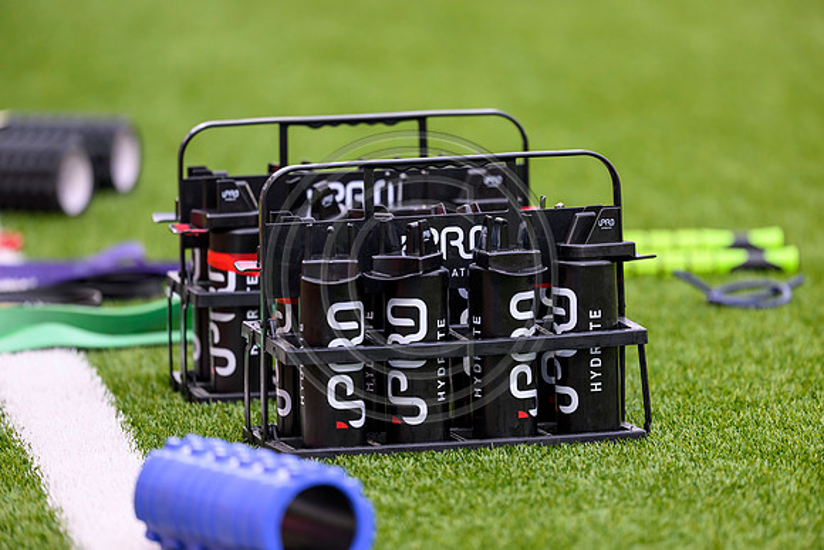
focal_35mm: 400
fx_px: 9157
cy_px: 275
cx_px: 412
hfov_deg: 5.2
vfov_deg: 3.4
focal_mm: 400
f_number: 3.2
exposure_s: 1/800
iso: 1600
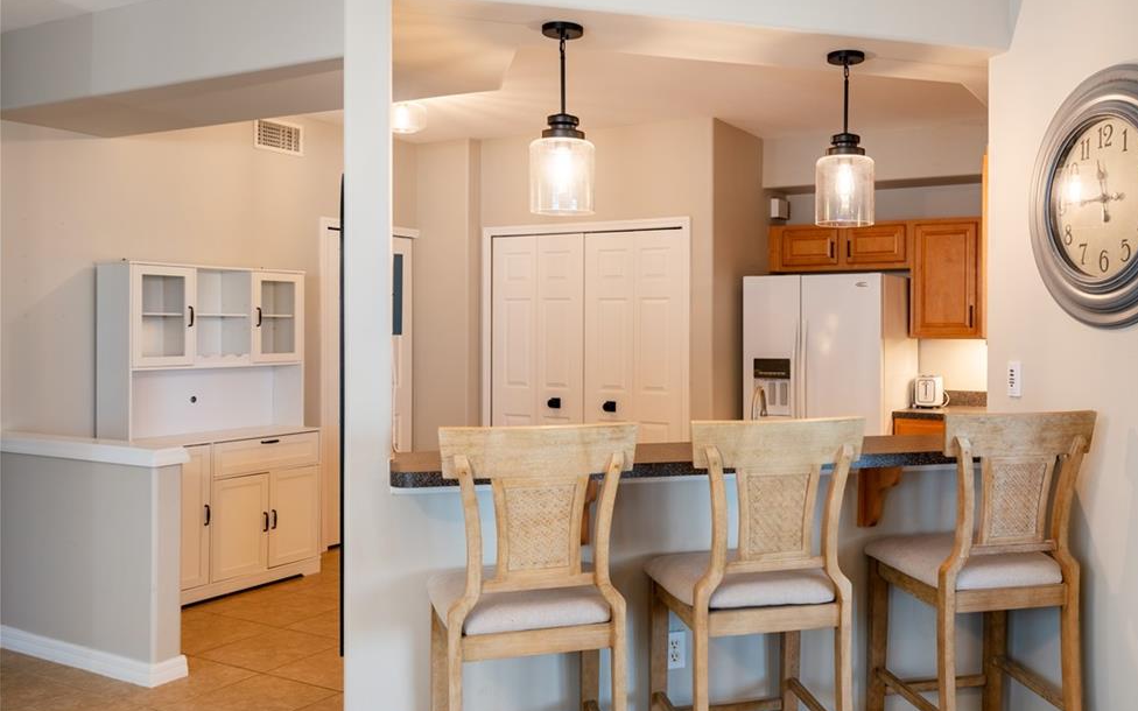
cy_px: 338
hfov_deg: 61.2
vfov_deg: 40.6
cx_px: 596
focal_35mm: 31
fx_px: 961
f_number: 5.6
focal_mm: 29
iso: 400
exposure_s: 1/250
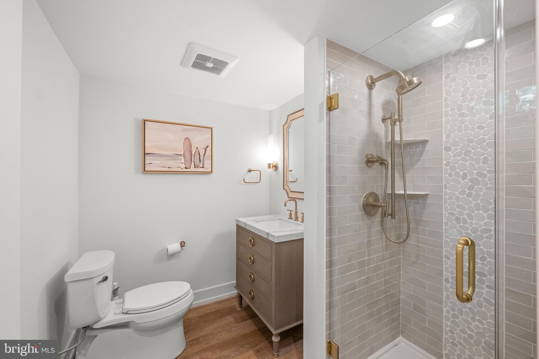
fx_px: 210
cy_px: 180
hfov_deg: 104.3
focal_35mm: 14
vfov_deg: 81.2
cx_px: 270
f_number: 5
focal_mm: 14
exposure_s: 1/320
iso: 1000
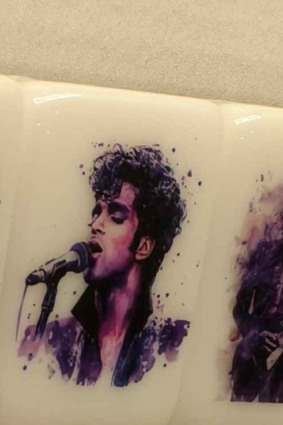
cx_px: -292
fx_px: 1569
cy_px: 1131
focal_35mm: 133
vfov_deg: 11.6
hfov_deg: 9.6
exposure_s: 1/100
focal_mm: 6.54
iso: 96
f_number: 1.57
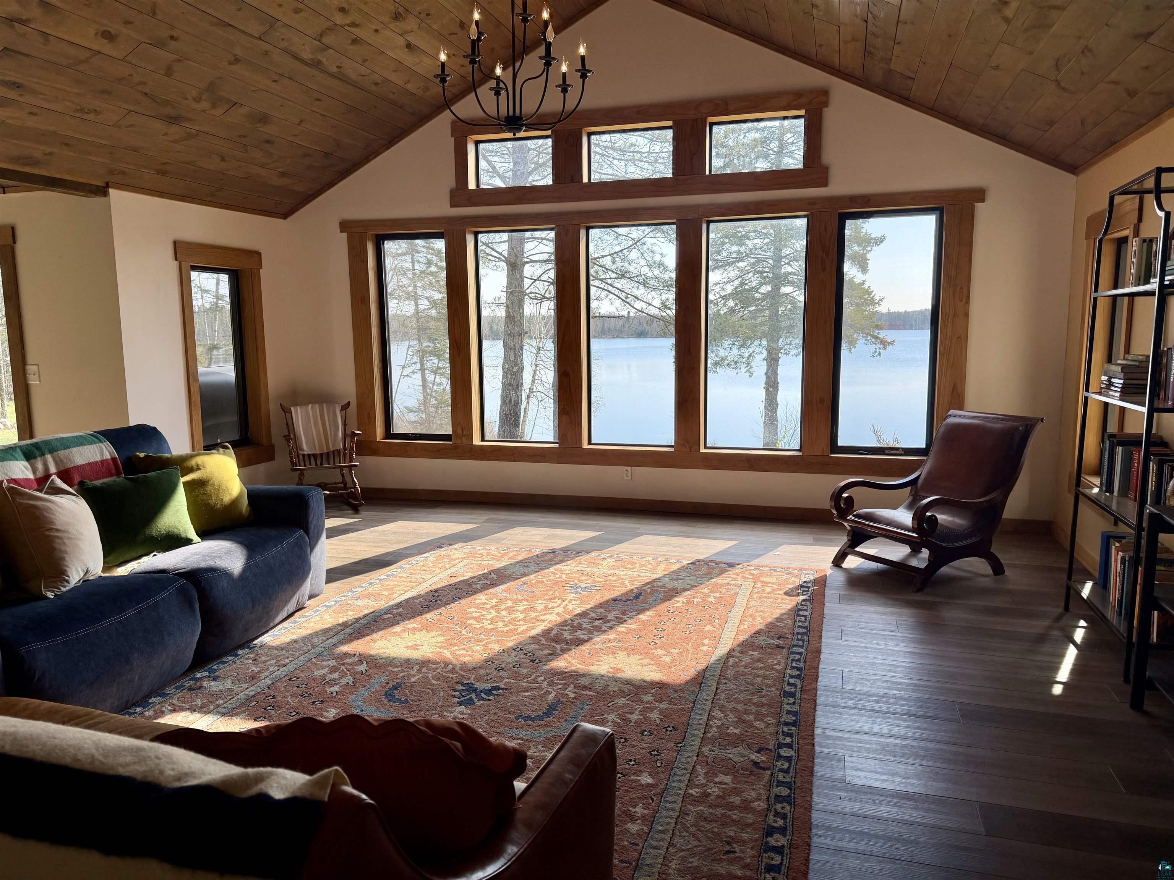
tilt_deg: -8.0
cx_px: 587
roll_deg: +1.0
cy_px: 440
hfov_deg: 71.6
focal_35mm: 24
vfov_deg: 56.8
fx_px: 814
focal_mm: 6.76
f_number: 1.78
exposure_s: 1/1410
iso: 100
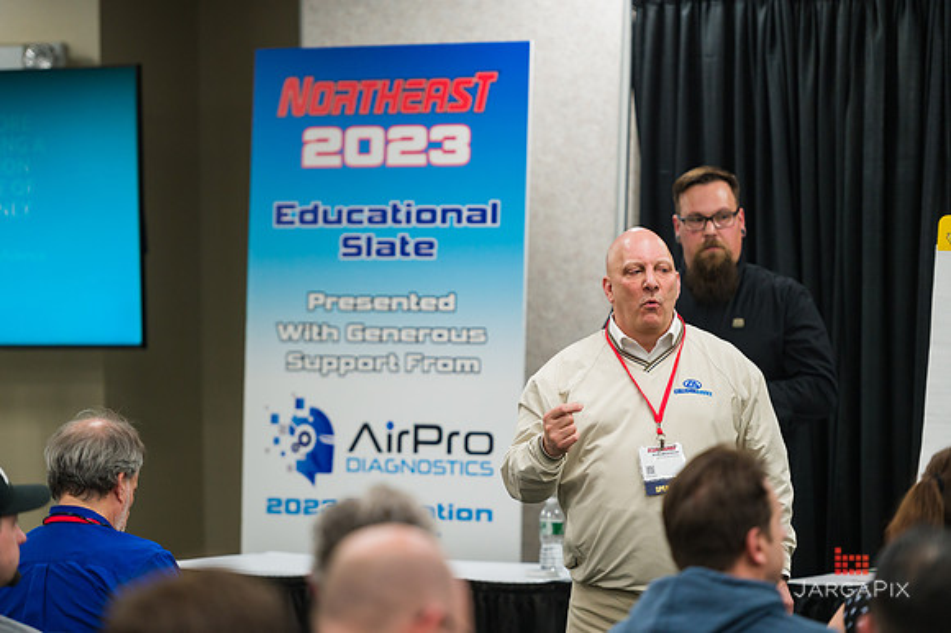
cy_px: 316
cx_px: 476
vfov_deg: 8.1
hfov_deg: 12.1
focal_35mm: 170
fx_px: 4488
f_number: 3.2
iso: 1600
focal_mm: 170
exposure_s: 1/500
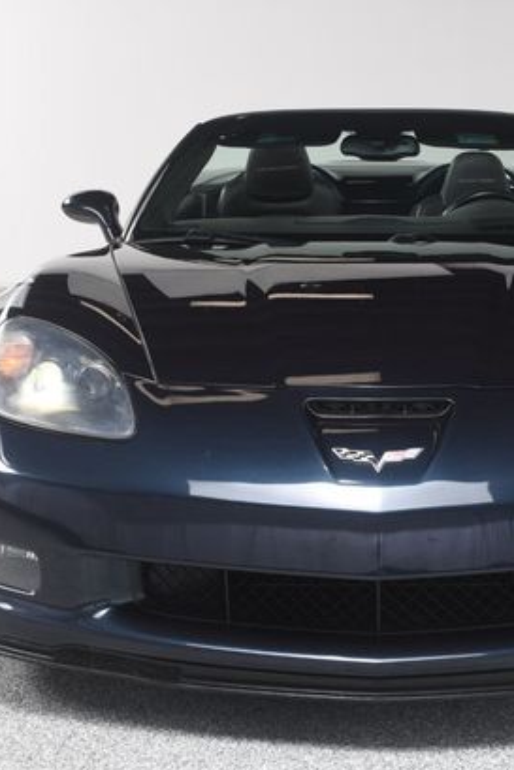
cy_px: 399
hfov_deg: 22.1
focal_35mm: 61
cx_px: 382
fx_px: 1305
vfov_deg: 32.9
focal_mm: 26
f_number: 7.1
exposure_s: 1/160
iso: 100
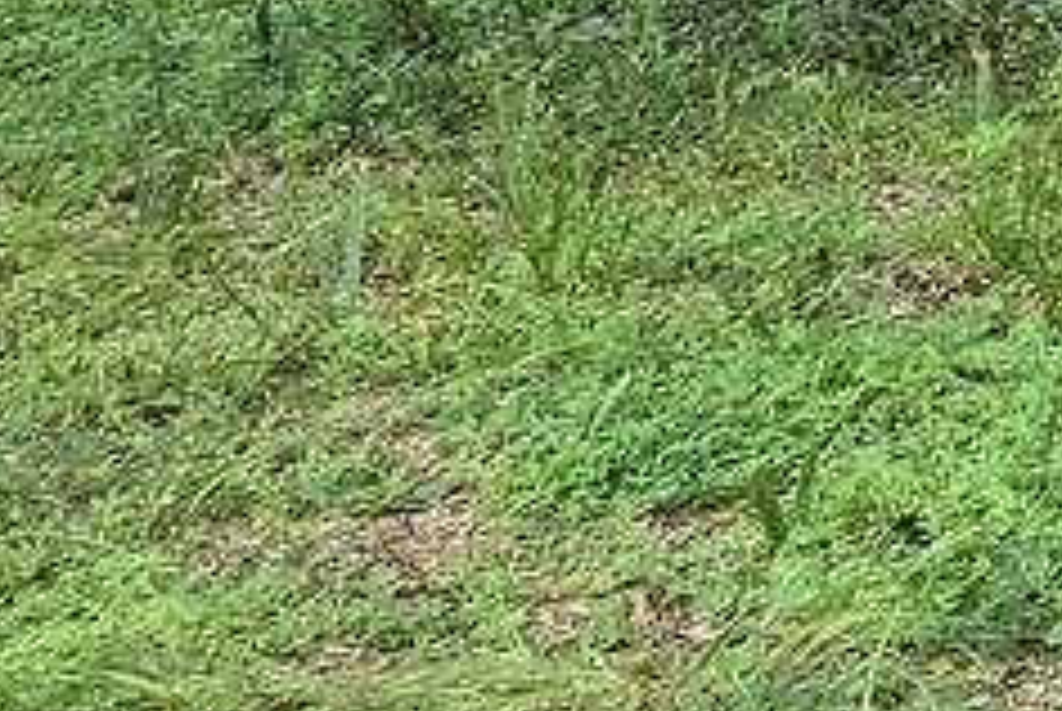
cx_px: 3298
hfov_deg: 9.5
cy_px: -634
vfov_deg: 8.2
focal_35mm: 162
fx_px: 4785
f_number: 1.7
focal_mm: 6.3
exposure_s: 1/180
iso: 200
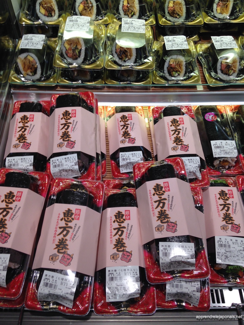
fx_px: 310
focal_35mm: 33
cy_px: 162
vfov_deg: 55.3
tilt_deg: -53.4
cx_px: 122
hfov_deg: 43.0
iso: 50
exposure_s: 1/120
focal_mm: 4.12
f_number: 2.4
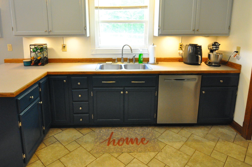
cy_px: 60
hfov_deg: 76.8
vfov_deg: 54.8
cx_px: 117
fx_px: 159
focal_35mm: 23
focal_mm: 11
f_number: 2.8
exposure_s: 1/100
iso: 1600
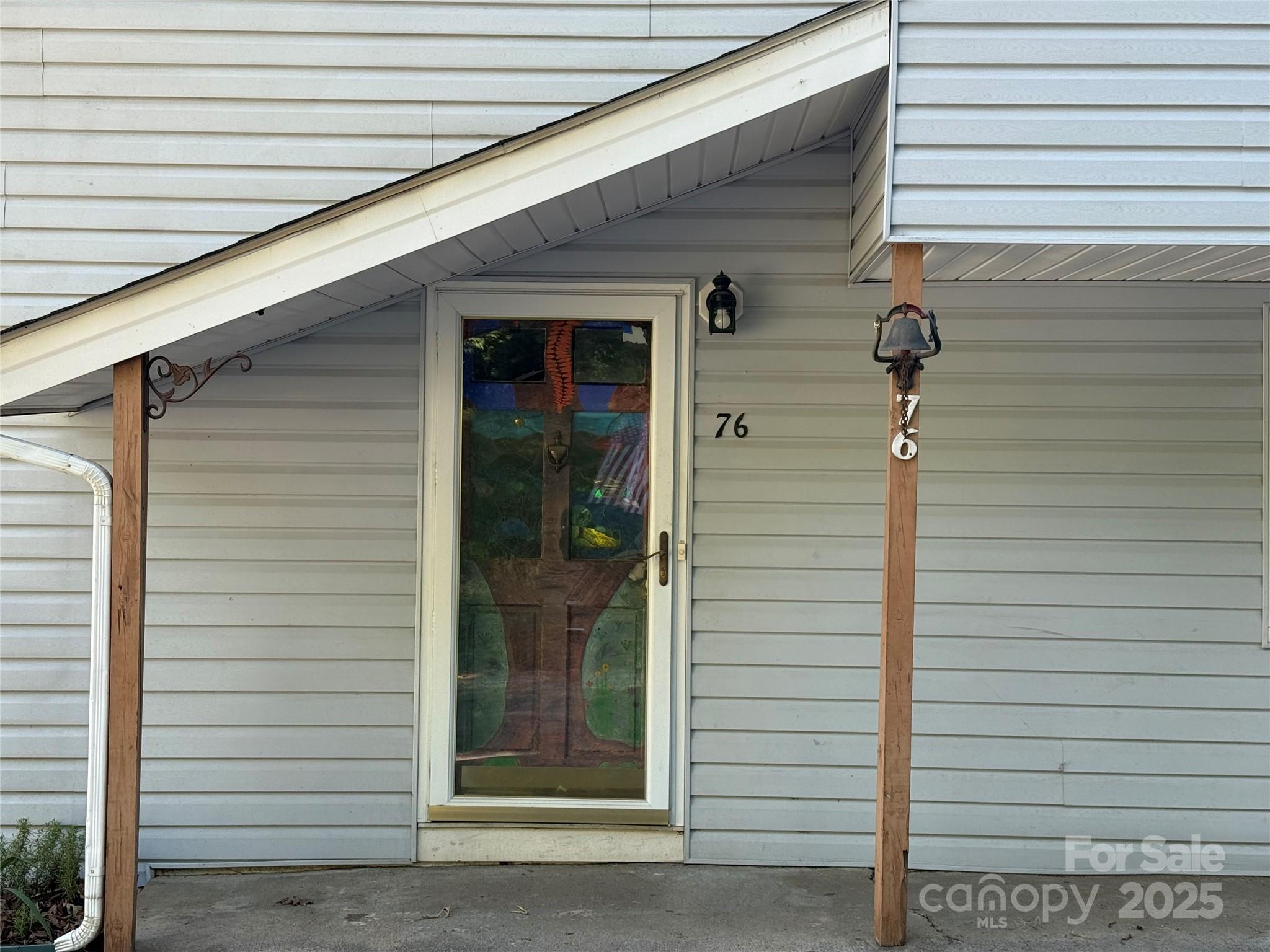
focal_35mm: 48
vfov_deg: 30.3
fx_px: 1761
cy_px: 476
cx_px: 635
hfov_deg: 39.7
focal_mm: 6.76
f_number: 1.78
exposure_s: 1/392
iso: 100
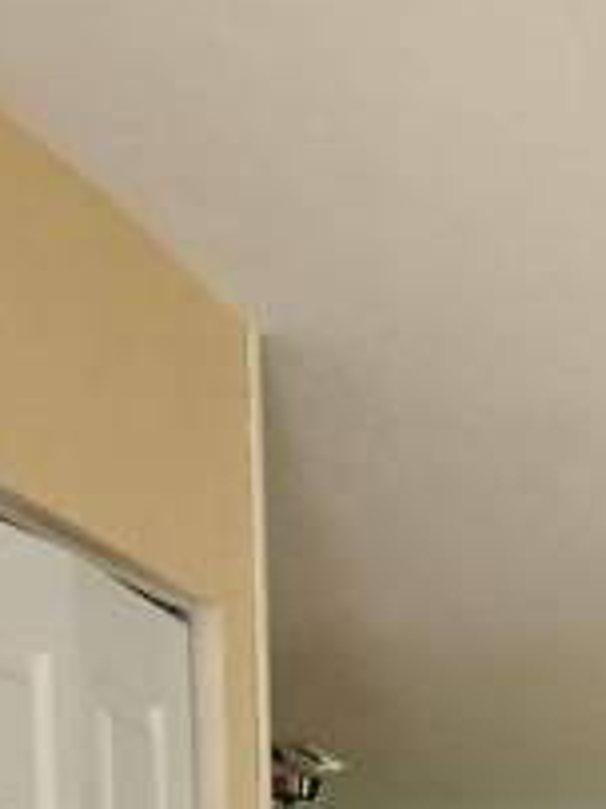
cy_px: 1407
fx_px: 2827
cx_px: 1005
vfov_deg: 14.5
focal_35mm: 121
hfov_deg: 11.5
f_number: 1.8
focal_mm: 5.4
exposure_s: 1/120
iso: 200
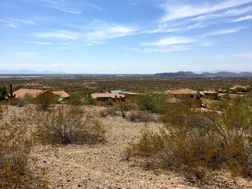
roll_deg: -1.4
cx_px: 126
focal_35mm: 29
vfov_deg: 48.2
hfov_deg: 61.7
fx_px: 211
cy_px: 94
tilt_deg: -5.6
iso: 32
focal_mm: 4.15
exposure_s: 1/2825
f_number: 2.2
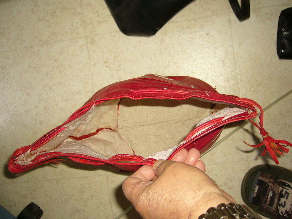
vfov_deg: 37.7
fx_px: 321
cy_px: 101
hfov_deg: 48.9
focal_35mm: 38
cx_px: 157
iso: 100
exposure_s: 1/60
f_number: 2.8
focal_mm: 5.8
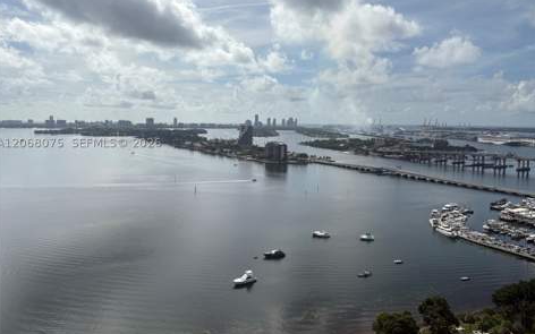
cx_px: 265
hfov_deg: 66.5
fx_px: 408
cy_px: 143
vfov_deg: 44.4
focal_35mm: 28
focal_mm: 5.96
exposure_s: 1/10101
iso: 50
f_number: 1.6
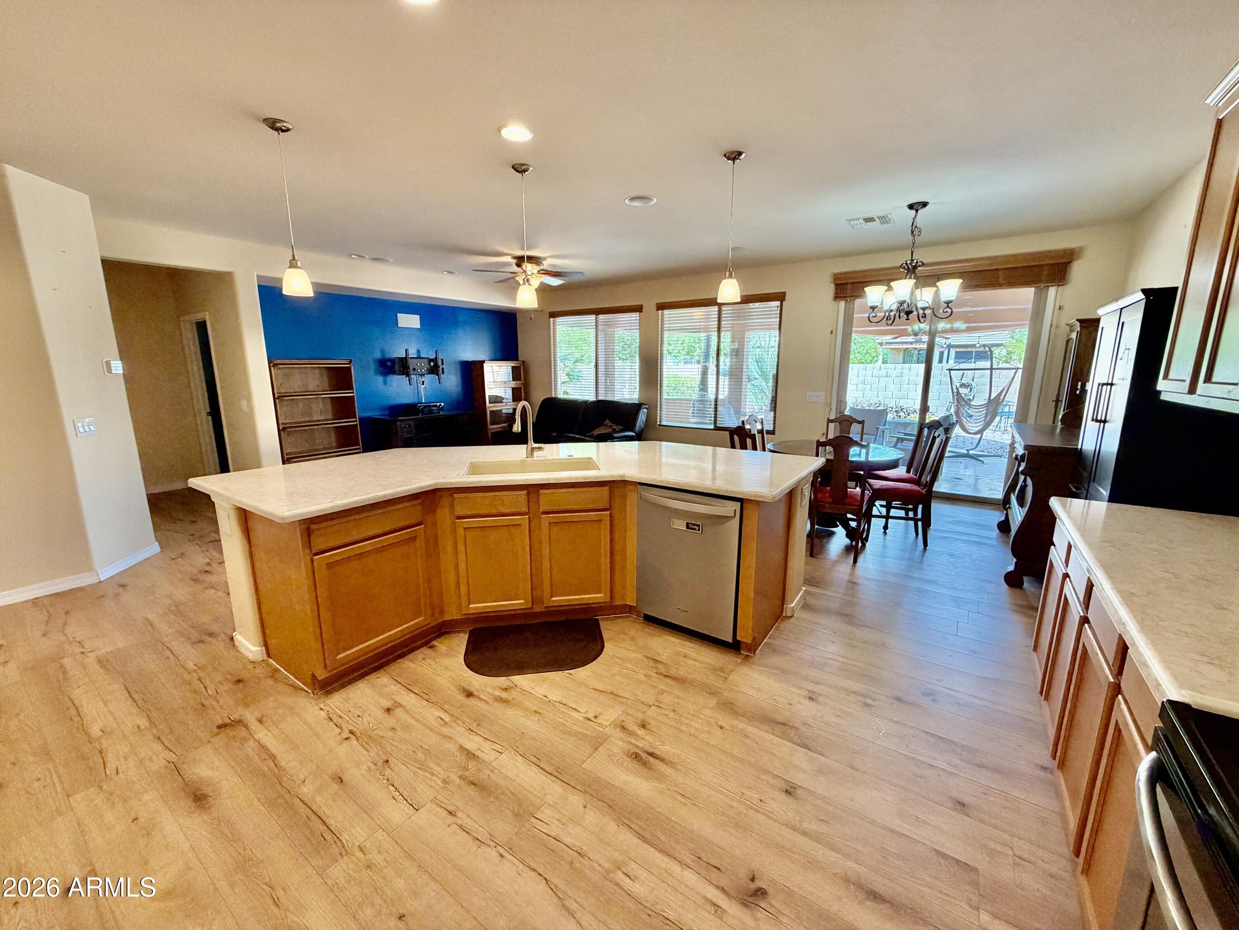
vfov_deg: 85.7
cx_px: 620
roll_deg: +0.6
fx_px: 501
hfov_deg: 102.1
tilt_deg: -11.5
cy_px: 465
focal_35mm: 14
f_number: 2.2
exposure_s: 1/60
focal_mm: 2.22
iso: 250
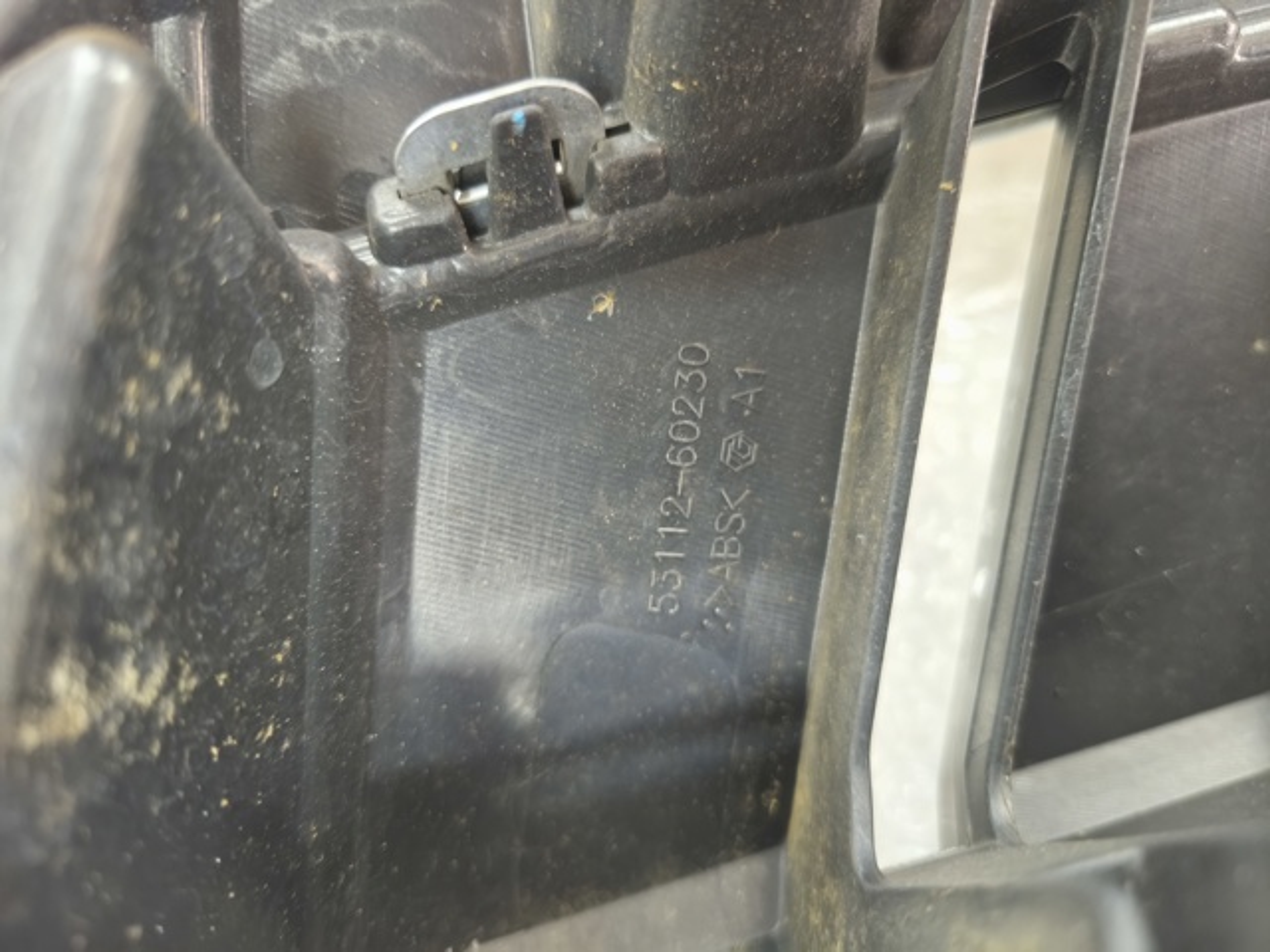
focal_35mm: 23
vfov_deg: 58.9
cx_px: 635
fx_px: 844
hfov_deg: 73.9
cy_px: 476
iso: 1600
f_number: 1.7
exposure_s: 1/25
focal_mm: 5.35
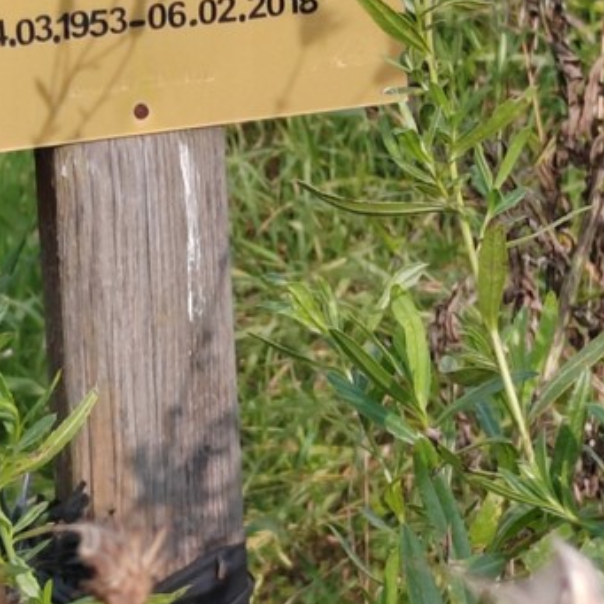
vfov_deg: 9.1
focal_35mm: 193
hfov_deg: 9.1
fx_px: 3810
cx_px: 299
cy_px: 184
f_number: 1.9
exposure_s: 1/550
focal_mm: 5.52
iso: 125
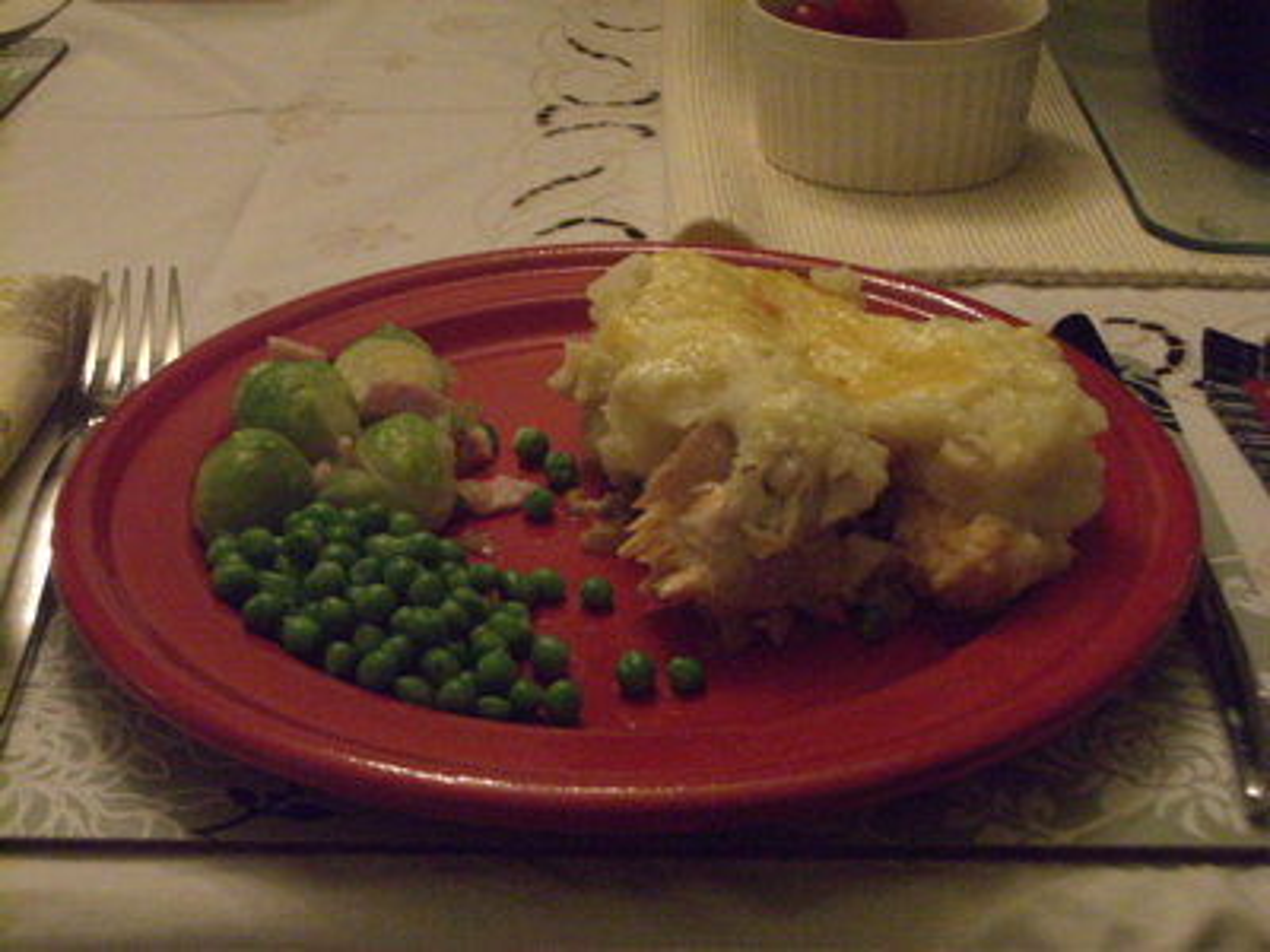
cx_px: 635
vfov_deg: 26.6
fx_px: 2018
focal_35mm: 55
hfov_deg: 34.9
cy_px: 476
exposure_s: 1/40
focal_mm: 9
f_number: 3.3
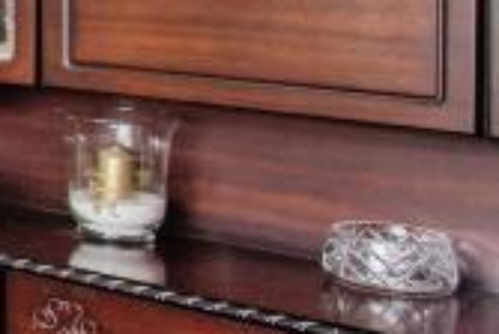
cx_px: -840
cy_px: -103
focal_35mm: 104
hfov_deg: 12.7
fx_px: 1444
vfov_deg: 12.8
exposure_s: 1/60
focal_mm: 17
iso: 400
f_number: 10
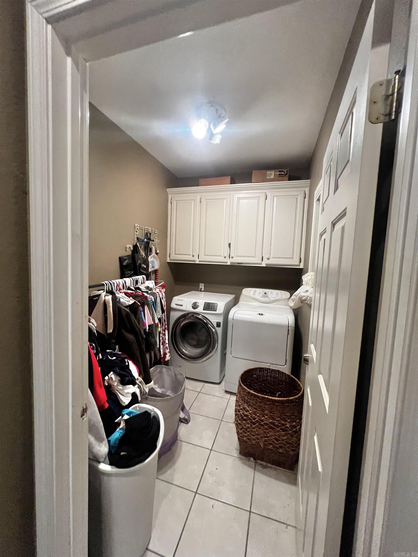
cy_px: 278
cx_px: 209
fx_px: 209
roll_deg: -2.2
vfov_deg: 106.2
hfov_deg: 89.9
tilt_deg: -5.6
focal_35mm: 13
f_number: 1.8
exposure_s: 1/60
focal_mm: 1.57
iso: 320
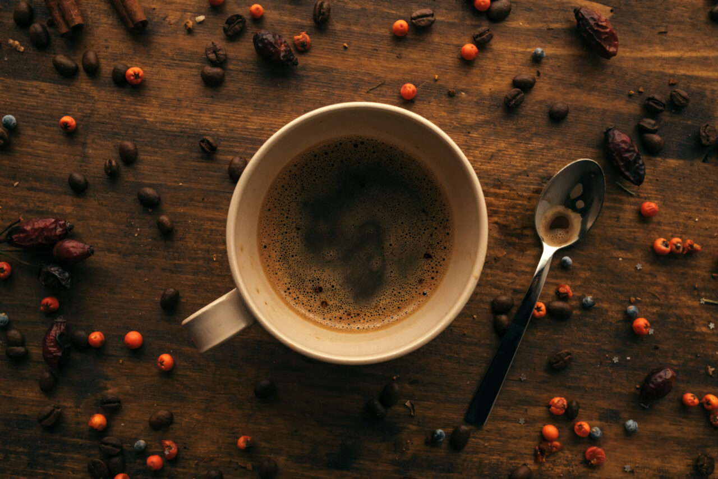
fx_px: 698
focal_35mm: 35
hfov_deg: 54.4
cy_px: 240
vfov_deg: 37.8
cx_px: 359
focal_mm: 35
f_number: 9
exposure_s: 1/100
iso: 400
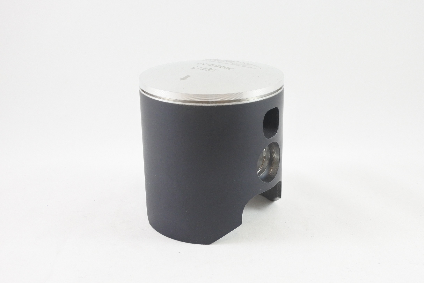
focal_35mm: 40
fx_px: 471
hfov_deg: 48.5
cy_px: 142
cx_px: 212
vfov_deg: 33.4
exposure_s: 1/125
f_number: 4.2
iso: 640
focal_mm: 15
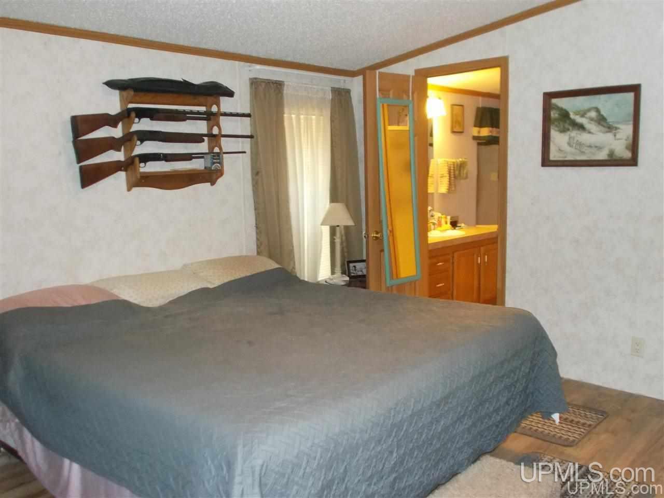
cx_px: 332
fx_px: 652
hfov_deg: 54.0
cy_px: 249
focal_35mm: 34
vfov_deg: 41.8
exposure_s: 1/25
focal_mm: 6
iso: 450
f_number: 3.6
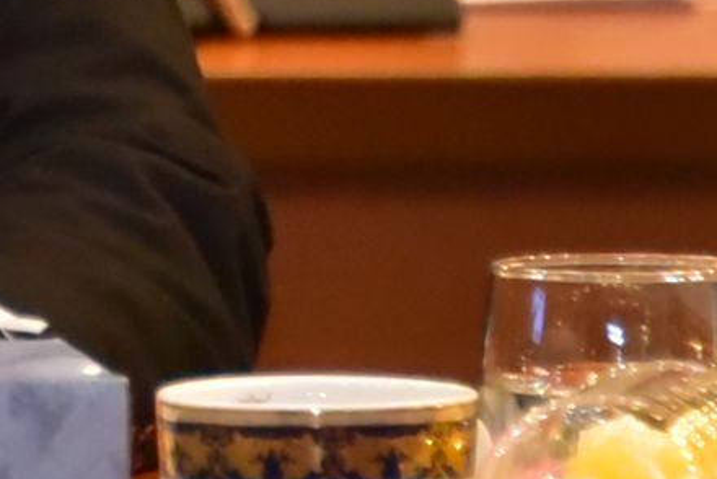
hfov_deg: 2.1
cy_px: -490
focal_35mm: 966
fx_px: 19251
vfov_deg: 1.4
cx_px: -727
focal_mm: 170
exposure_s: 1/200
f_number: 5.6
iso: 8000
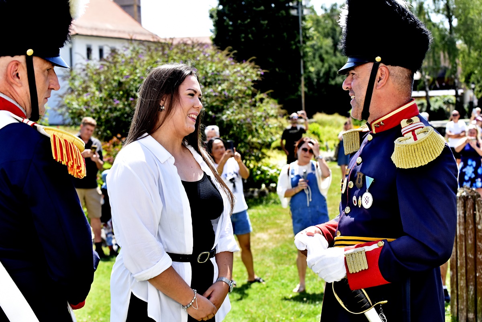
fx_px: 938
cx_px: 241
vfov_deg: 19.5
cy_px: 161
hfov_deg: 28.8
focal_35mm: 70
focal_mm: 70
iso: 1100
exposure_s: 1/1000
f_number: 7.1
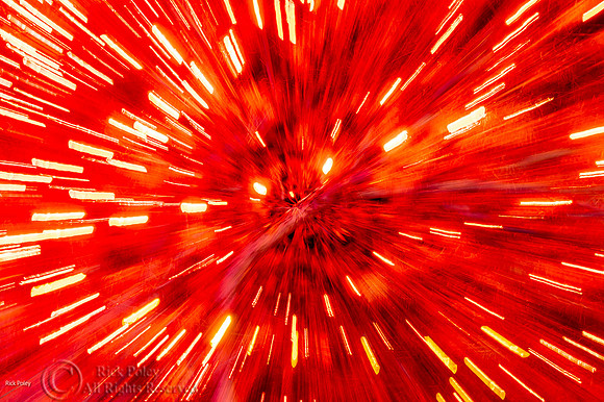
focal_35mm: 105
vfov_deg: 13.0
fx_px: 1761
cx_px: 302
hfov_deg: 19.5
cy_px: 201
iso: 400
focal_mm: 105
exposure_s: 3.2
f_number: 11
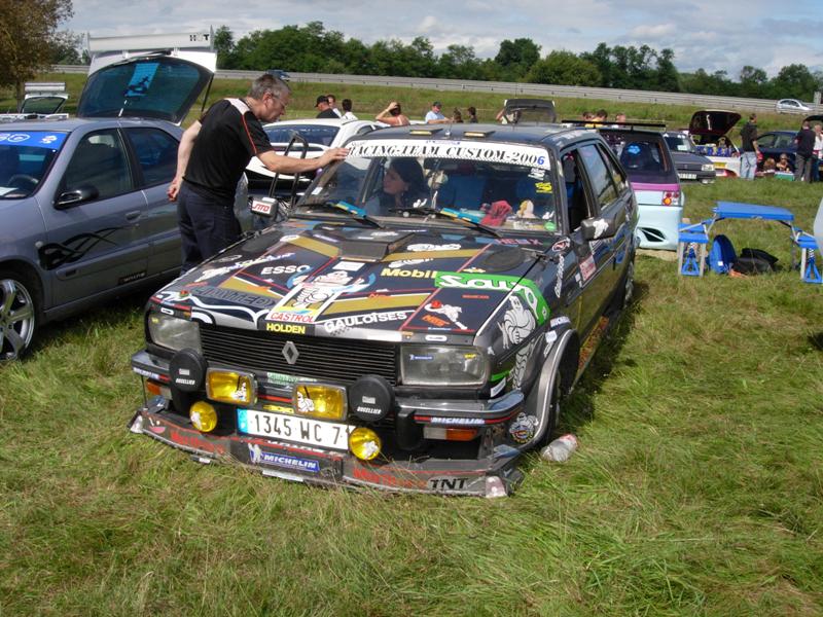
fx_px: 903
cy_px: 308
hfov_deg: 49.0
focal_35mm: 38
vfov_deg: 37.7
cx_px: 412
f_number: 4.8
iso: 79
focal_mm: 7.8
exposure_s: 1/1054
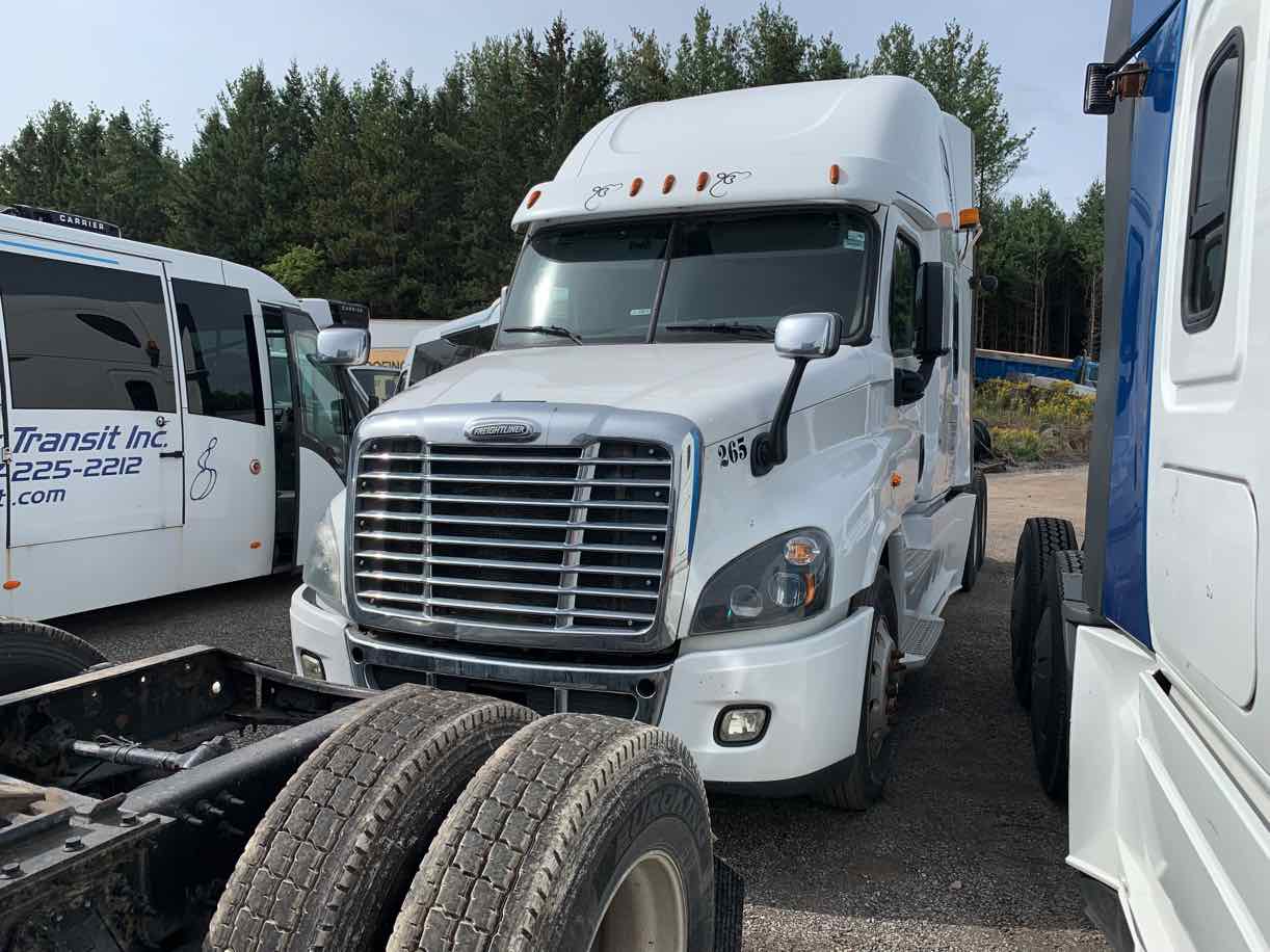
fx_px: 954
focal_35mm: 26
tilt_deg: -2.3
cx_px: 635
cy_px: 476
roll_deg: +0.3
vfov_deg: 53.0
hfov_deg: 67.3
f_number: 1.8
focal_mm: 4.25
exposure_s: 1/2481
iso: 25
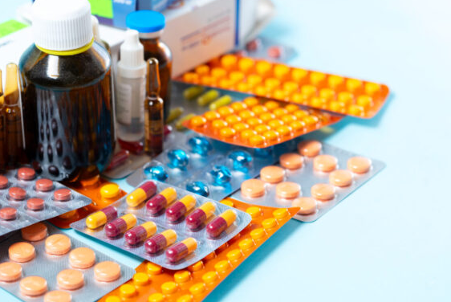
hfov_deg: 19.6
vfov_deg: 13.2
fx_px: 1304
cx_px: 237
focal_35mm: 104
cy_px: 149
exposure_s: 1/200
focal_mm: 90
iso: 50
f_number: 5
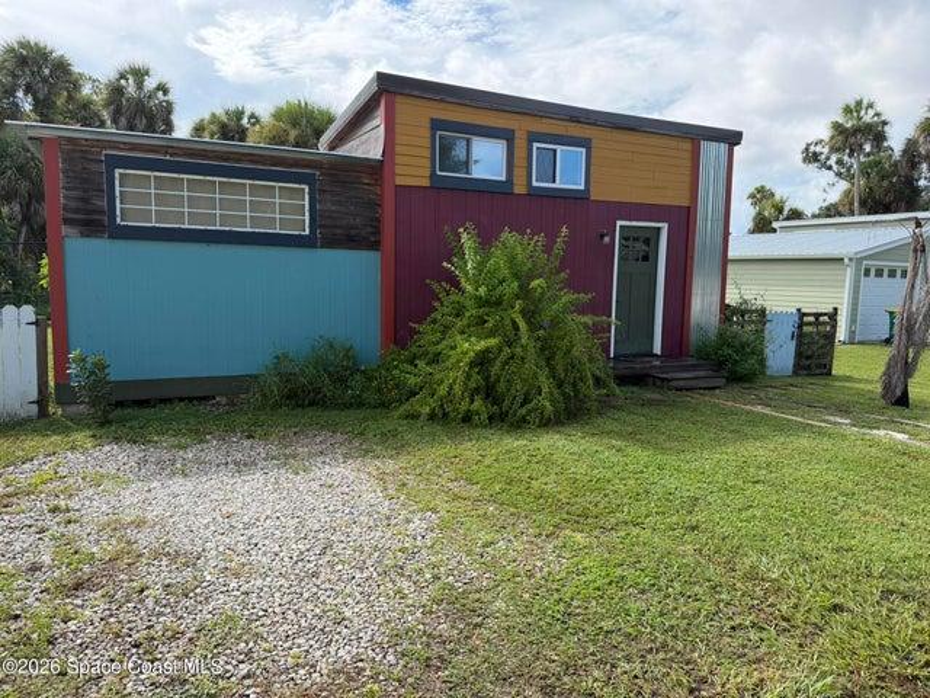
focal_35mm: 24
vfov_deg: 56.8
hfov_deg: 71.6
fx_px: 645
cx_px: 465
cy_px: 349
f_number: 1.78
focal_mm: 6.76
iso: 100
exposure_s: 1/2445
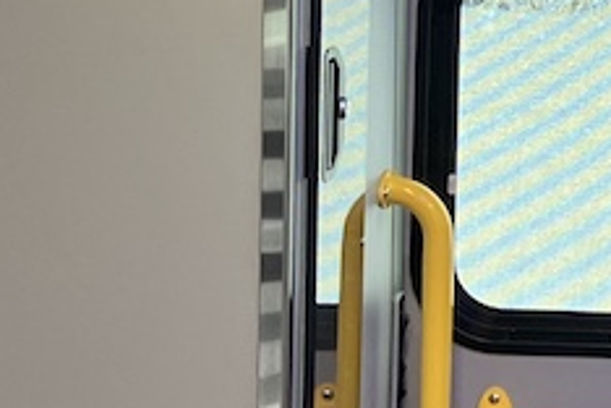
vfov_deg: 8.6
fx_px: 2698
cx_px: 1034
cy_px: 92
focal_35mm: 159
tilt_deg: -2.4
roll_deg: -2.1
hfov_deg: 12.1
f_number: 1.8
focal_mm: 3.99
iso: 40
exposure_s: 1/121
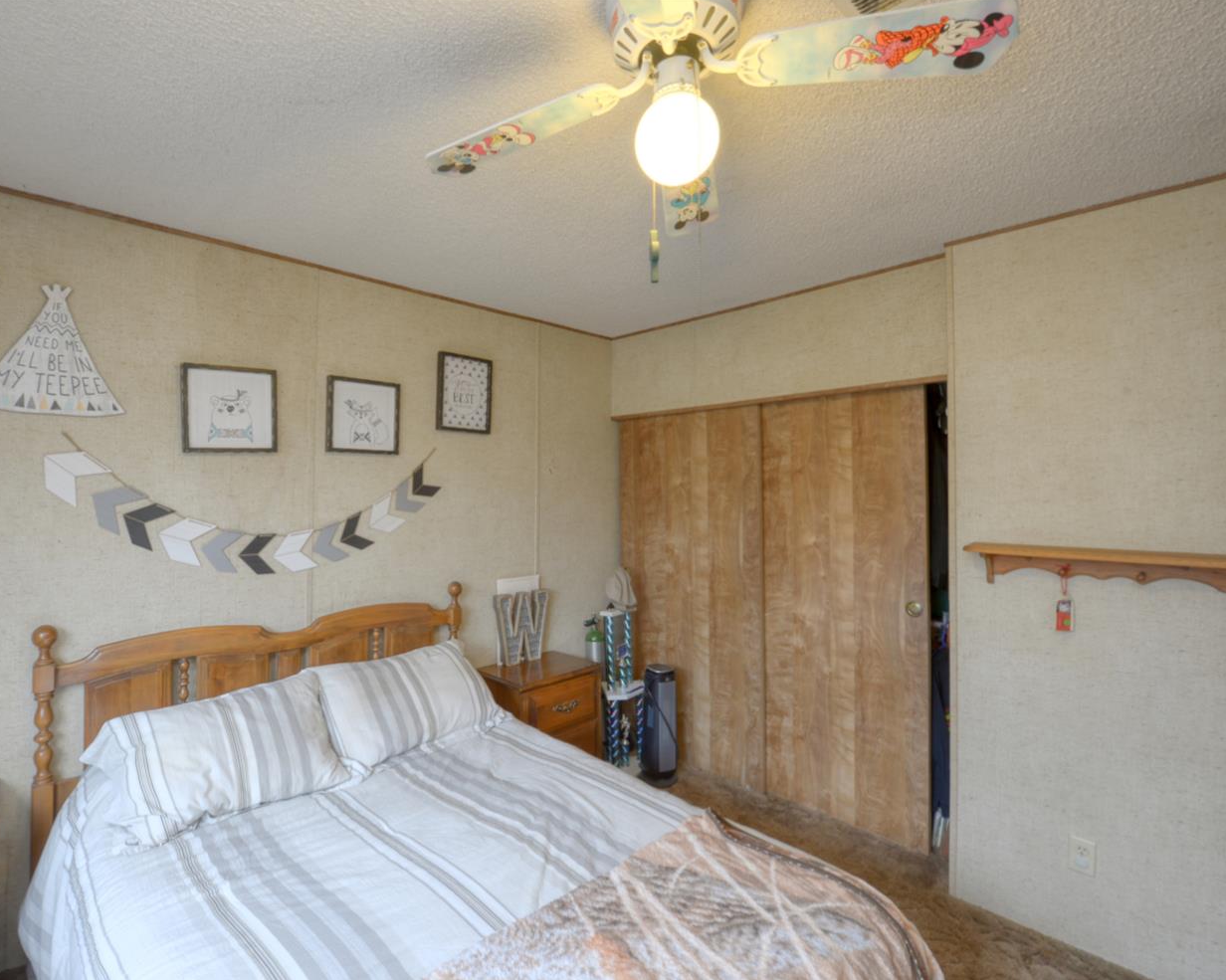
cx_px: 548
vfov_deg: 80.4
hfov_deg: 92.8
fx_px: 580
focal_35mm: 16
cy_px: 492
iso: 400
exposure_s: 1/4
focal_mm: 14
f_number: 10
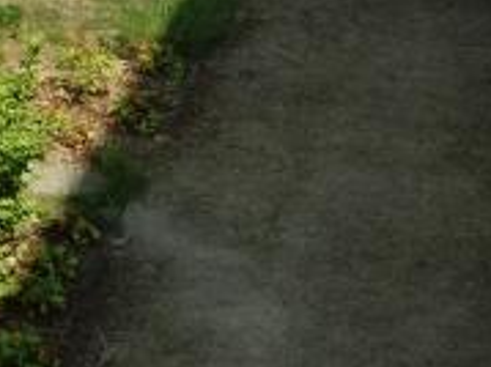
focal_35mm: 154
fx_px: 2183
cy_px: -572
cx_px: -317
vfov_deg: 8.6
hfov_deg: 12.0
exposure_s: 1/500
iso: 125
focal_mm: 10.4
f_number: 5.6
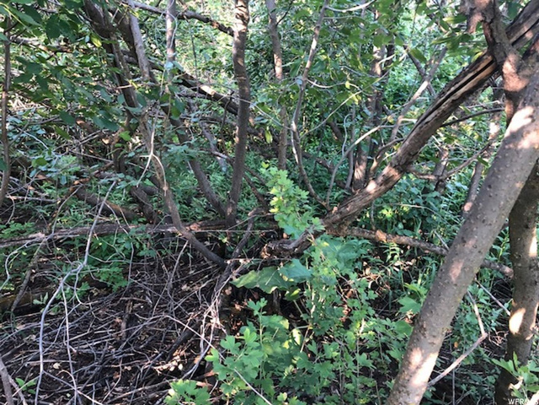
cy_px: 202
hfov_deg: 63.4
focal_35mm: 28
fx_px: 436
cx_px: 270
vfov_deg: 49.7
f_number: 1.8
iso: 50
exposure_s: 1/15
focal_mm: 4
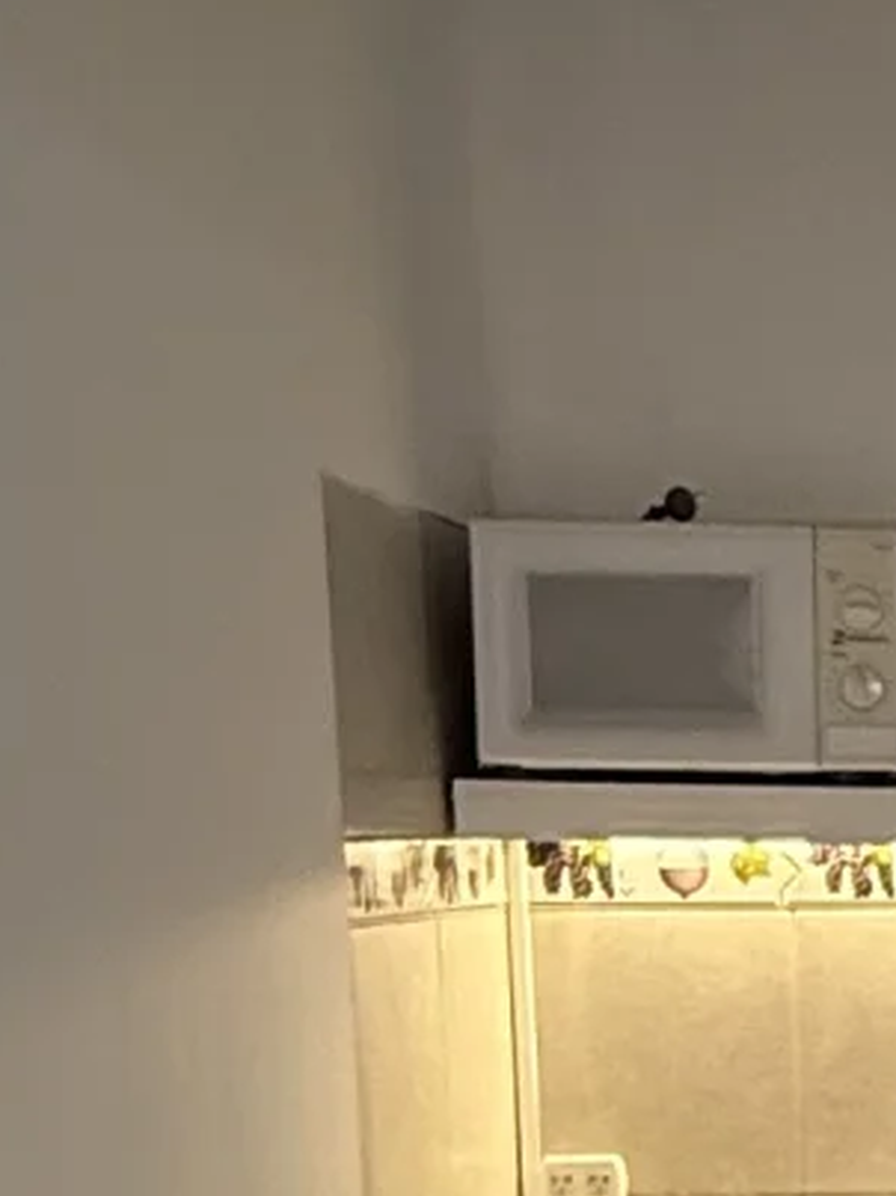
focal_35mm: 89
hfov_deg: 15.2
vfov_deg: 20.9
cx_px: 1403
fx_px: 3073
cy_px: 1341
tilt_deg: -8.7
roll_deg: -0.8
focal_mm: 2.22
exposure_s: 1/100
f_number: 2.2
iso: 160
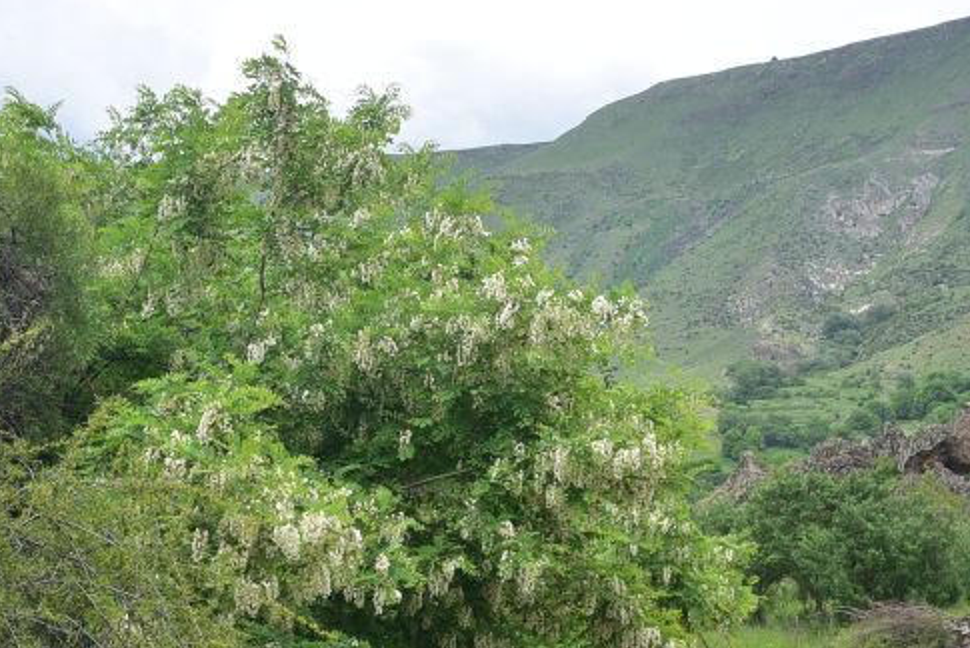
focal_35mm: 134
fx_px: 3613
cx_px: 286
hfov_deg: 15.2
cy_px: 459
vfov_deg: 10.2
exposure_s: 1/160
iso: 250
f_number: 9
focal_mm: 50
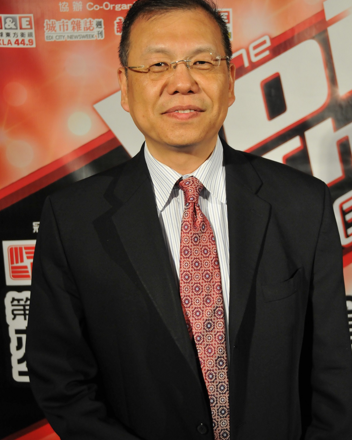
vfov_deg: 32.5
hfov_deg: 26.2
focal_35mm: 58
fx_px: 755
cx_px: 176
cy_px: 216
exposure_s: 1/200
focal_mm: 34
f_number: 4.2
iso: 1000
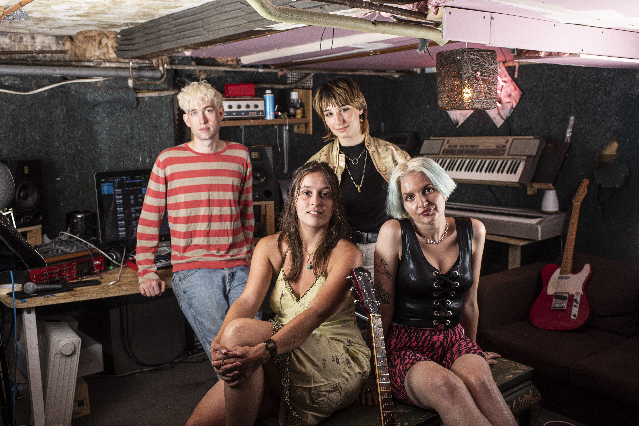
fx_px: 621
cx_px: 320
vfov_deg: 37.9
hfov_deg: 54.4
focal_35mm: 35
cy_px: 213
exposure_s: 1/250
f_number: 5
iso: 400
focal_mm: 35
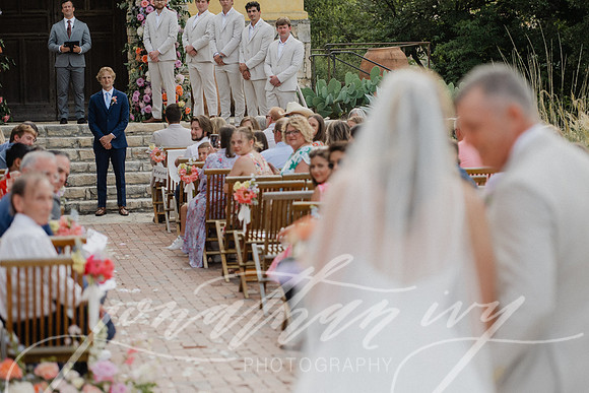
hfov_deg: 17.5
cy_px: 197
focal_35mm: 117
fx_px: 1911
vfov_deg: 11.7
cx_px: 321
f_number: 2.8
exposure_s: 1/2000
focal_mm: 105
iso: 360
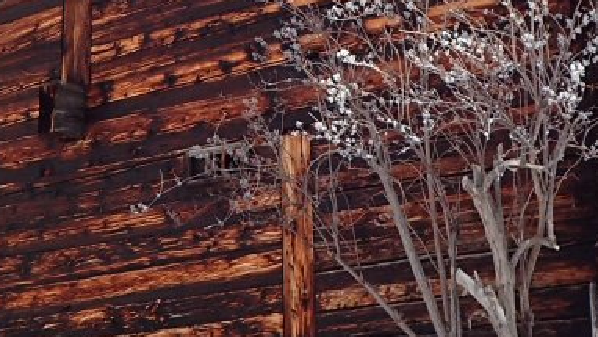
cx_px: 298
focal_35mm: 95
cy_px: 0
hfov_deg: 22.5
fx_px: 1507
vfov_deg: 12.6
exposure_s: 1/400
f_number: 2.8
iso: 100
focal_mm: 4.5
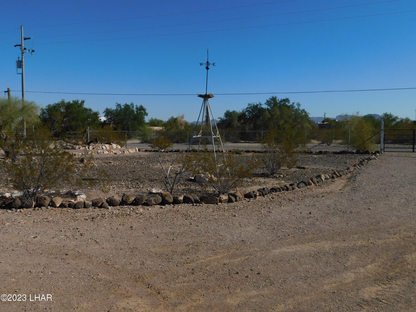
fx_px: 361
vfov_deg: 46.8
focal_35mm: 30
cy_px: 156
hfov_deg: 60.0
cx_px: 208
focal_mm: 5.3
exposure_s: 1/1000
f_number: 6.4
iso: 125
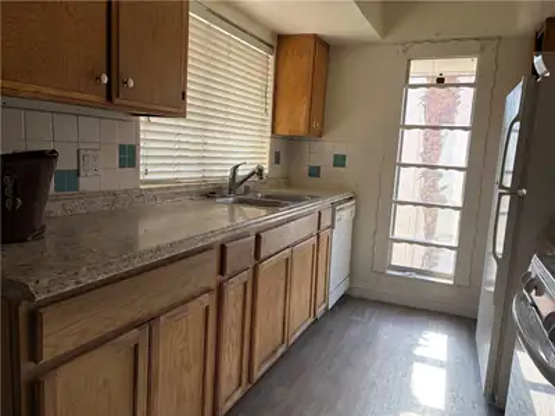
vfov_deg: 53.1
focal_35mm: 26
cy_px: 208
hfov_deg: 67.3
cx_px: 278
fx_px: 417
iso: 64
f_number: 1.6
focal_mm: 5.96
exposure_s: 1/197
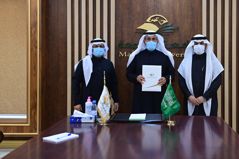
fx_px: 325
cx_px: 154
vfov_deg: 27.4
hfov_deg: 40.0
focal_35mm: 49
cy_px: 60
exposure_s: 1/125
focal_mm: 36
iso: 1600
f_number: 3.5
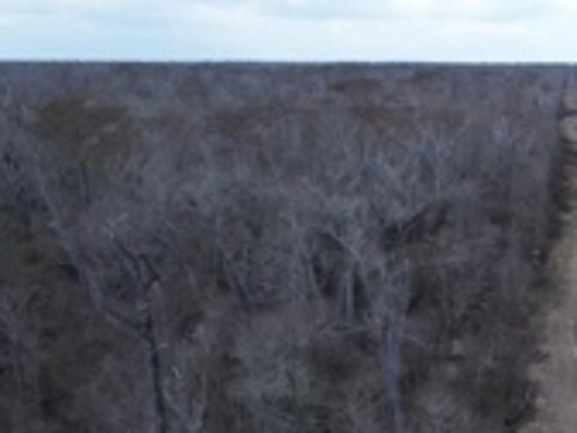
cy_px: 340
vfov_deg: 25.3
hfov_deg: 31.2
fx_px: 950
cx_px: 584
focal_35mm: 57
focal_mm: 6.72
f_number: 1.7
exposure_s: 1/800
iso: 100
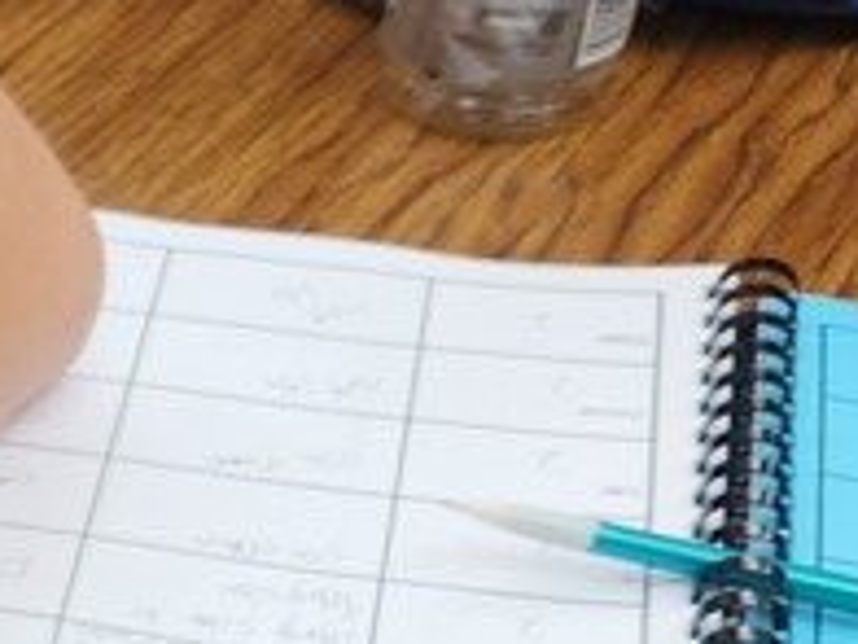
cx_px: -884
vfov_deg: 11.8
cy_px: 977
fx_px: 2974
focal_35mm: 120
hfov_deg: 13.8
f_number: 1.8
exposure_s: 1/120
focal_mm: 5.4
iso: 50
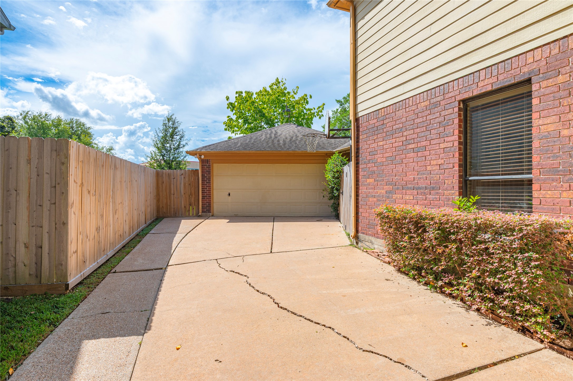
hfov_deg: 86.9
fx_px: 302
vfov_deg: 64.5
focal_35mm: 19
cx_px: 286
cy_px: 190
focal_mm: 19
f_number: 14
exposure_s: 1/160
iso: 125
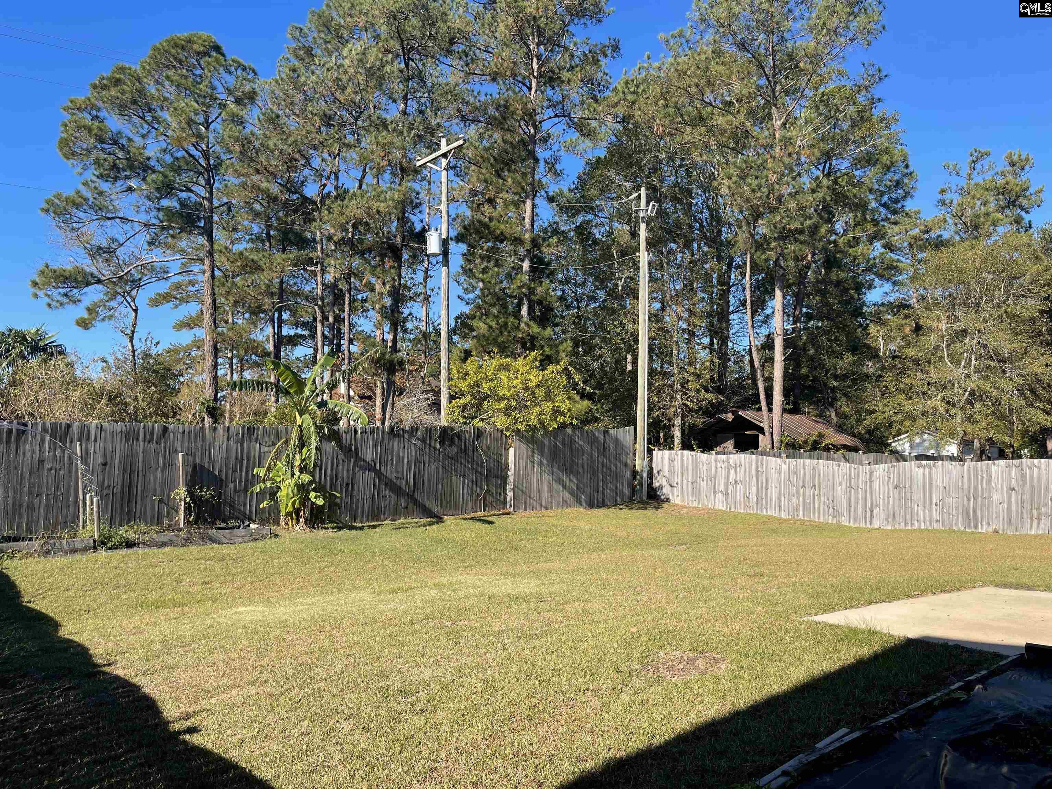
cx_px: 526
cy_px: 394
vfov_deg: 54.9
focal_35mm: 25
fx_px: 760
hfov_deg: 69.4
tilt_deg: +3.1
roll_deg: -2.3
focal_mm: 5.1
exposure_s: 1/1821
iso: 32
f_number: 1.6
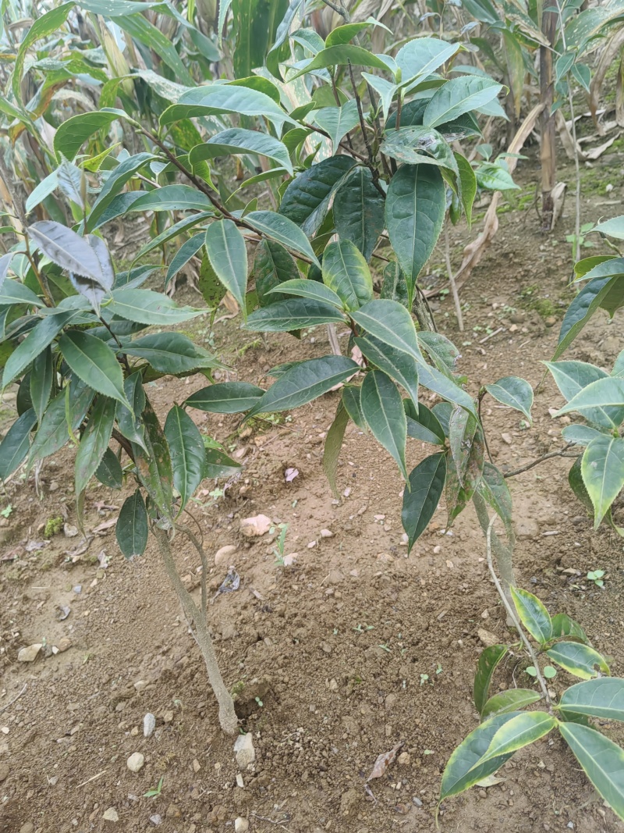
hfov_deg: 51.3
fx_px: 649
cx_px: 312
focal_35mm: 27
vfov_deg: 65.3
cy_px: 416
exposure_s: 1/218
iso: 50
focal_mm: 5.52
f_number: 1.9
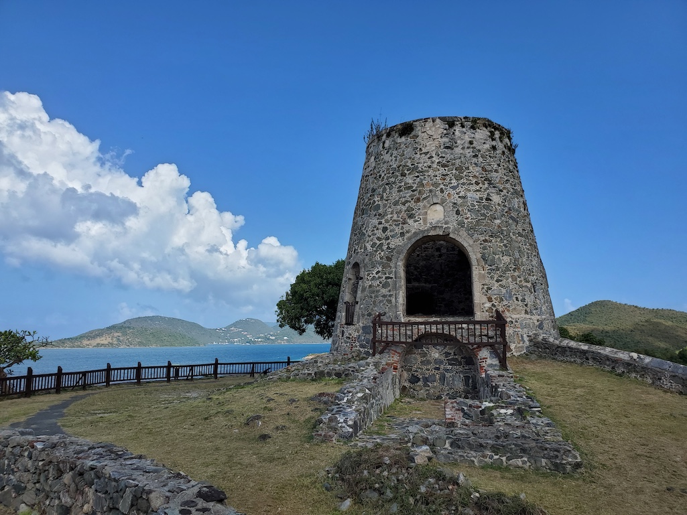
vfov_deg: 53.1
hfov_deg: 67.3
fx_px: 516
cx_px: 344
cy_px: 258
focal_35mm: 26
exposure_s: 1/1822
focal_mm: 4.3
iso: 50
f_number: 2.4
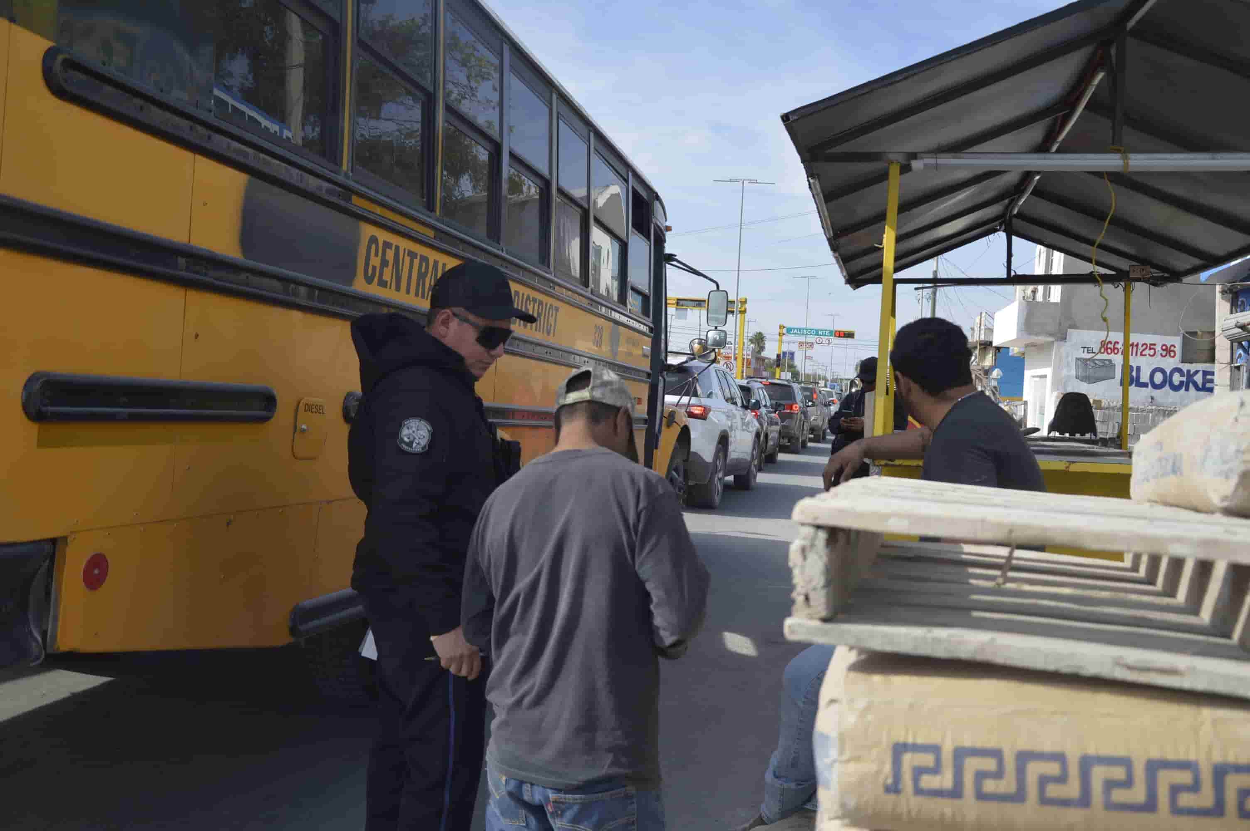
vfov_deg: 39.9
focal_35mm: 33
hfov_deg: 57.3
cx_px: 625
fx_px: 1145
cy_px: 416
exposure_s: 1/500
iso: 100
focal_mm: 22
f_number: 3.8
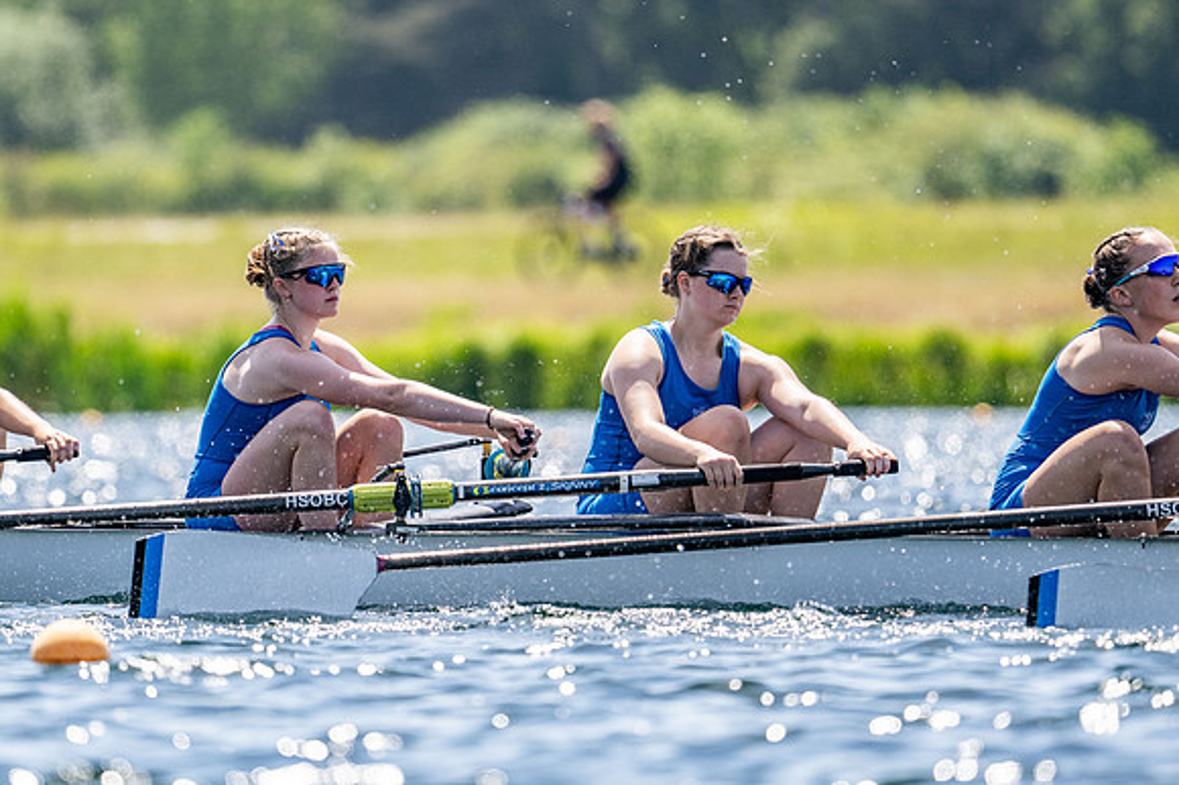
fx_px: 19638
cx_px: 590
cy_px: 392
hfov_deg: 3.4
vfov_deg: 2.3
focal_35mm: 600
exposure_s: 1/2500
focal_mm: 400
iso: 250
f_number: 4.5
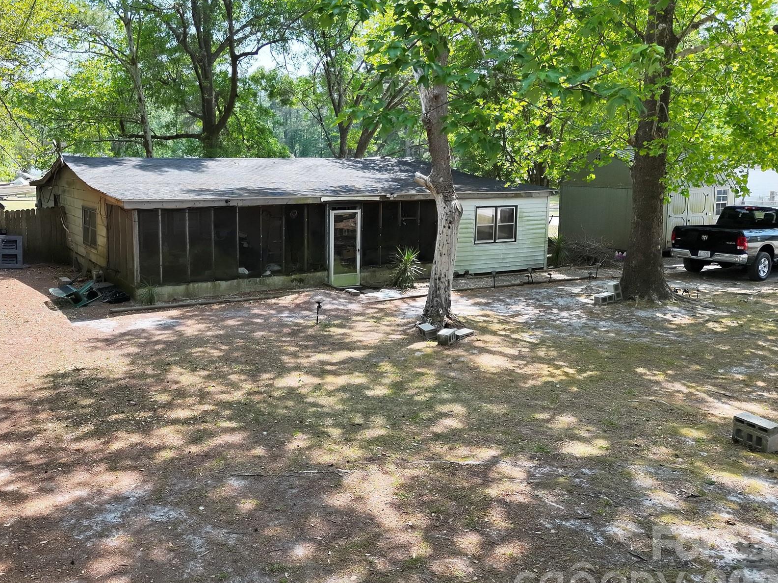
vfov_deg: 45.3
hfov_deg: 57.8
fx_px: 697
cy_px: 245
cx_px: 307
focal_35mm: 31
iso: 290
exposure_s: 1/2500
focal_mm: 6.72
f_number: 1.7
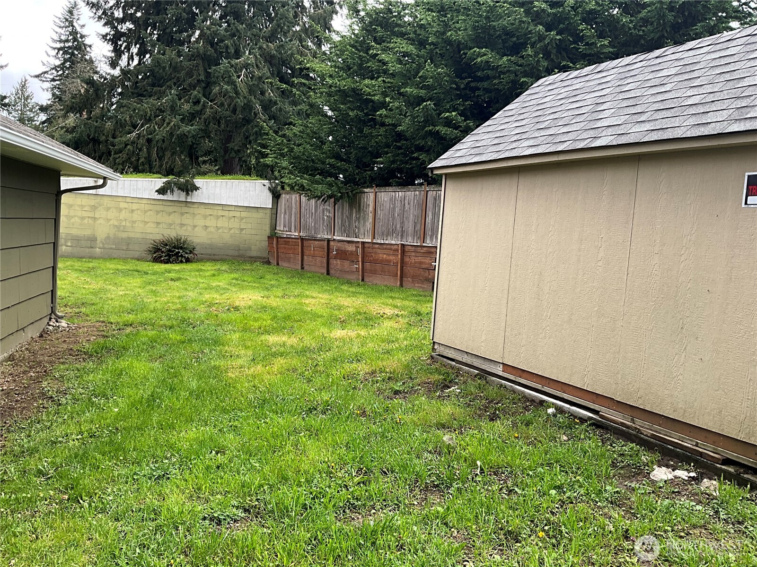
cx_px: 378
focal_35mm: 29
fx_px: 634
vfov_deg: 48.2
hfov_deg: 61.7
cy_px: 284
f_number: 1.8
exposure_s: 1/122
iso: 20
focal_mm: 3
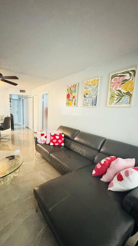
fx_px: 104
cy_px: 128
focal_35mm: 16
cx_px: 59
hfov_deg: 66.7
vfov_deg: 99.3
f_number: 2.2
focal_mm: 2.22
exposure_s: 1/40
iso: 1250
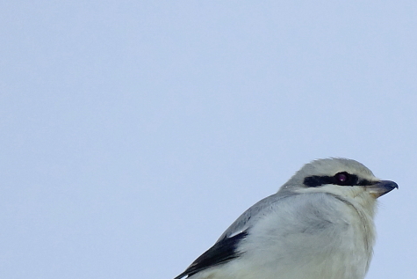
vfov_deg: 1.2
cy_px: 231
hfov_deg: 1.8
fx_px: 13162
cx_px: 361
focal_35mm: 1136
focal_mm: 600
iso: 1250
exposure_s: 1/320
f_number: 7.1
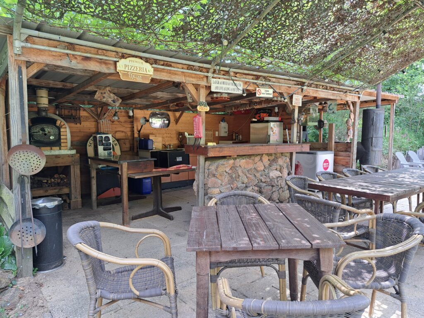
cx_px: 212
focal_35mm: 24
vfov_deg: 56.8
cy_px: 159
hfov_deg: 71.6
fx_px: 294
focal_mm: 5.23
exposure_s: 1/50
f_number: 1.8
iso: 50
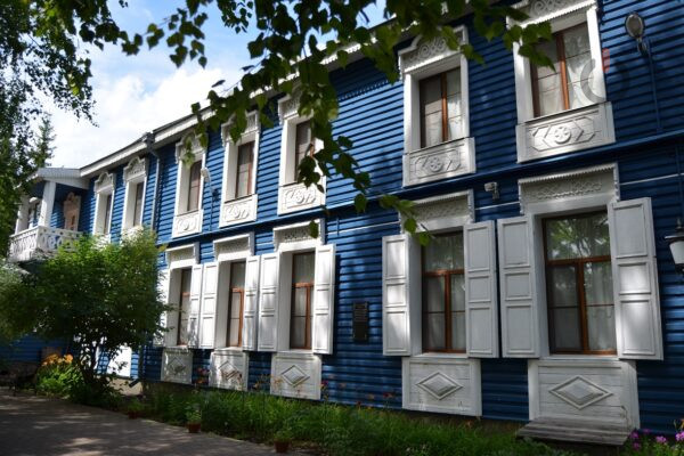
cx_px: 342
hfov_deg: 67.4
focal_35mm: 27
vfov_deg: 47.9
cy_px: 228
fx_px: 513
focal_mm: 18
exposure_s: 1/1250
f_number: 4
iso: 200
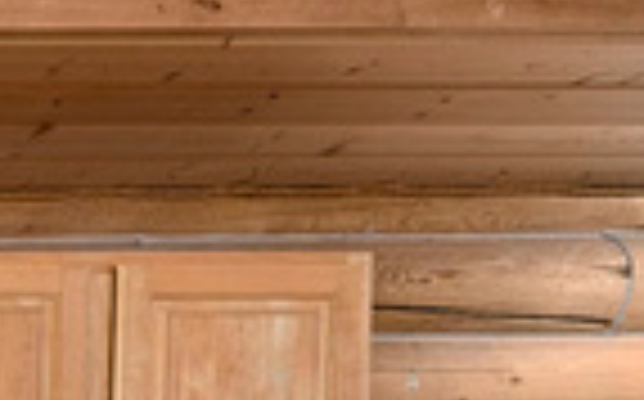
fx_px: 1280
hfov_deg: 16.9
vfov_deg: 14.7
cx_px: -766
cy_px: 793
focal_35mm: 73
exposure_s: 1.3
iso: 320
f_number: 9
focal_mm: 16
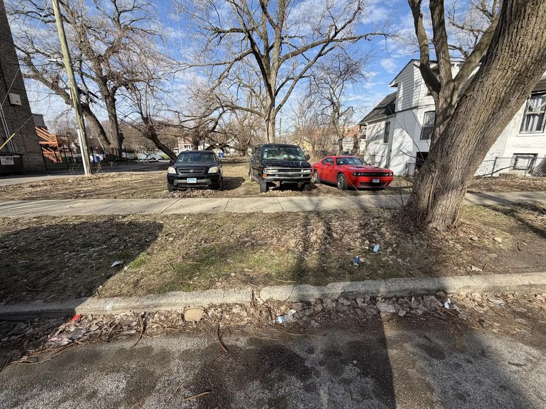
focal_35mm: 14
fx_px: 221
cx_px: 273
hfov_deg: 102.1
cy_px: 204
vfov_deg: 85.7
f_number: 2.2
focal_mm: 2.22
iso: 40
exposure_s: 1/770
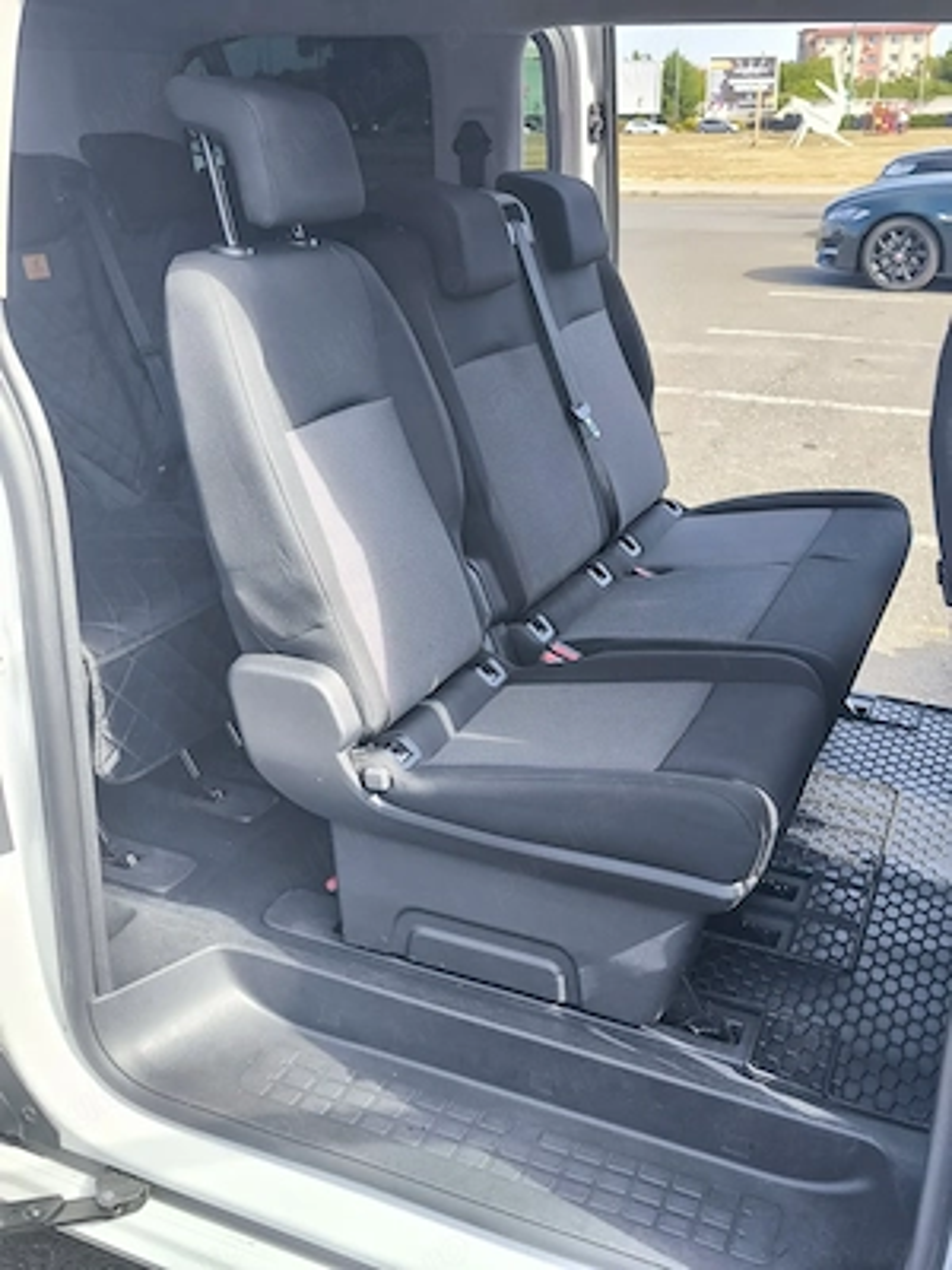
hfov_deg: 40.7
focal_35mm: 35
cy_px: 635
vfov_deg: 52.6
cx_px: 476
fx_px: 1283
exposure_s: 1/547
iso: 50
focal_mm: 6.92
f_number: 1.9
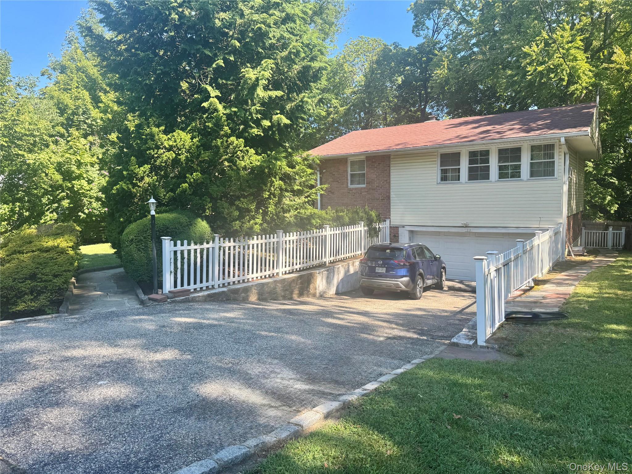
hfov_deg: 71.6
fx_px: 438
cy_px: 237
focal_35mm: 24
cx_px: 316
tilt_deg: -4.4
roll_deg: +1.7
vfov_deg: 56.8
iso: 80
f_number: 1.78
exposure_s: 1/966
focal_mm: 6.76
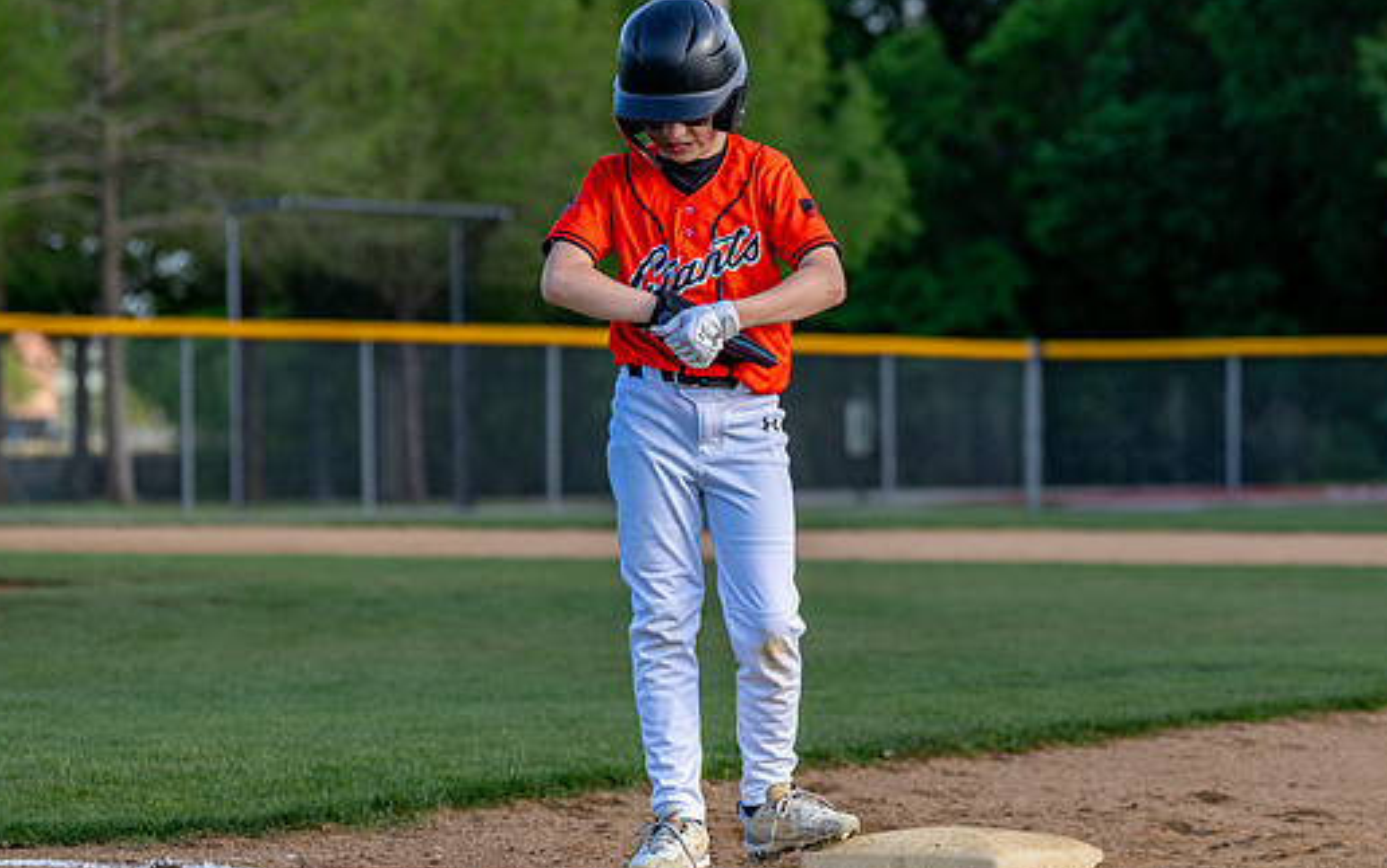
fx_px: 6088
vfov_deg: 8.2
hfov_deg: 13.0
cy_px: 389
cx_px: 787
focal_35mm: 161
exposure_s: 1/2500
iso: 160
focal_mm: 83
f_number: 2.8
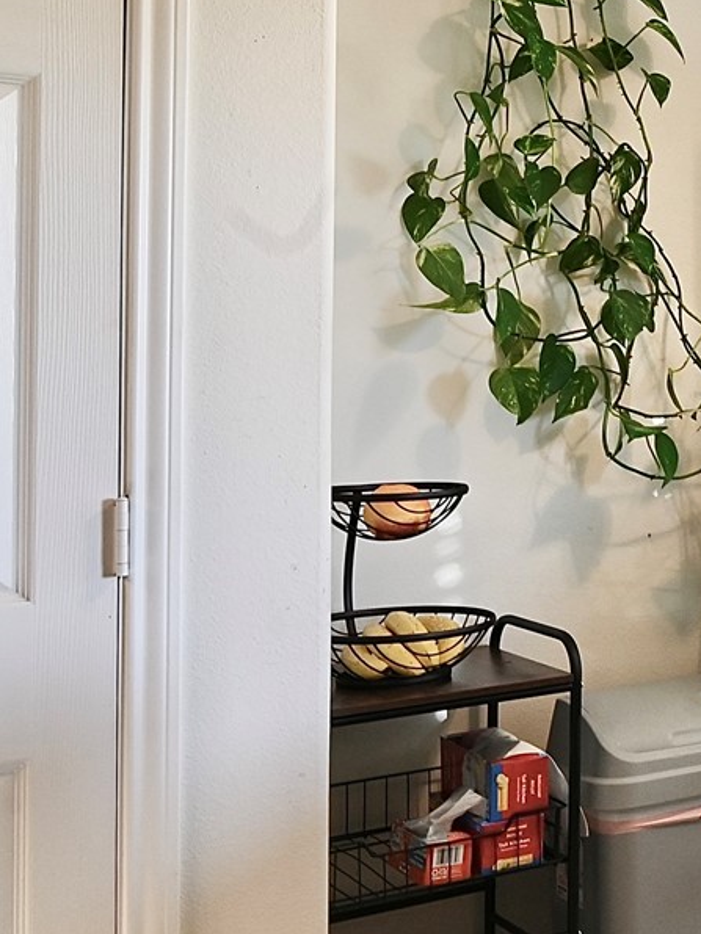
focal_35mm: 56
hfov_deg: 17.6
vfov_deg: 34.1
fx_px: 1512
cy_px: 340
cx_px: 1439
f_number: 10
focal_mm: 16
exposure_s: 1/20
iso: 500
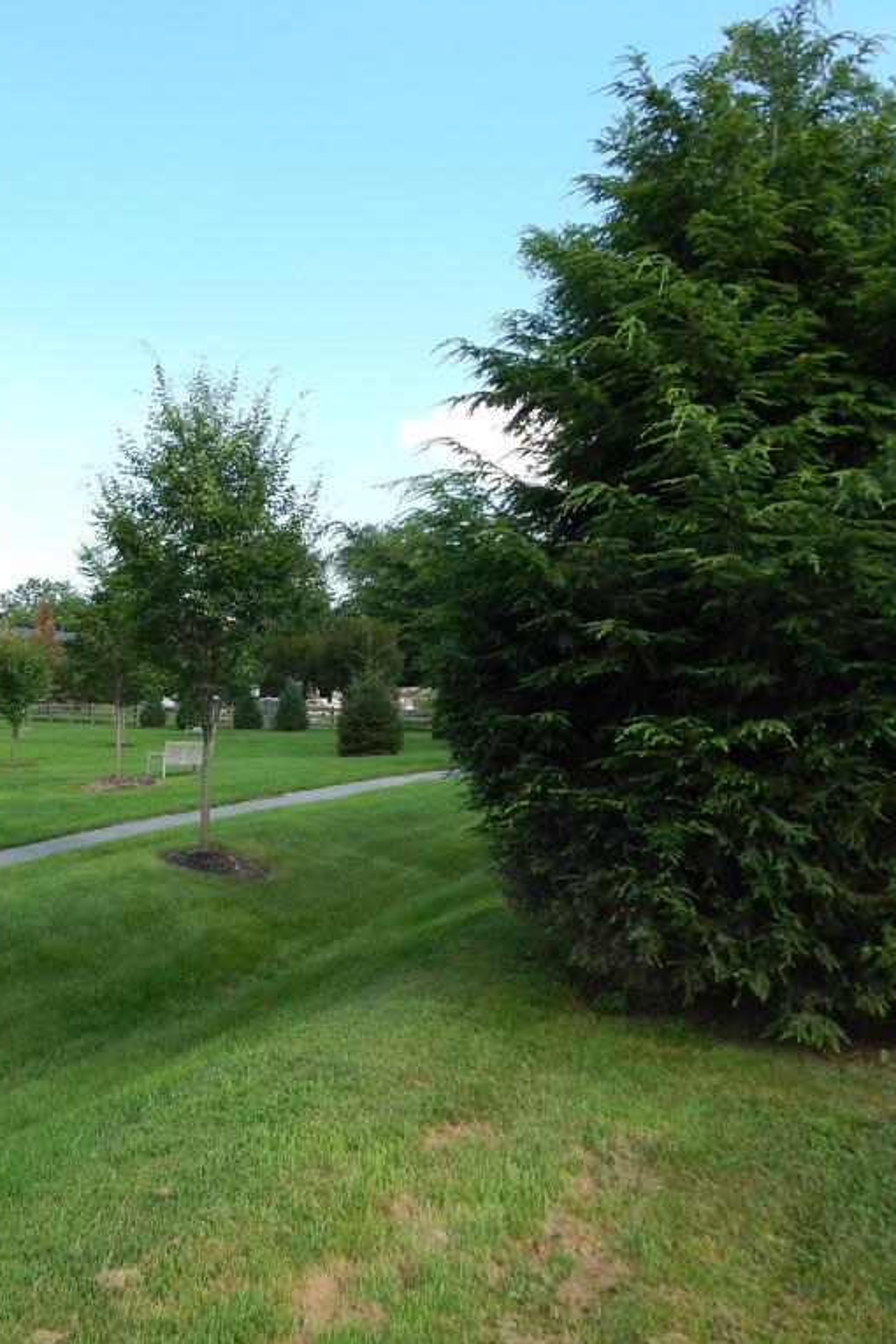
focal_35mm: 32
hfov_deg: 39.5
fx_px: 1195
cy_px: 673
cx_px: 179
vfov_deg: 58.7
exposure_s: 1/640
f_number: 3
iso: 125
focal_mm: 4
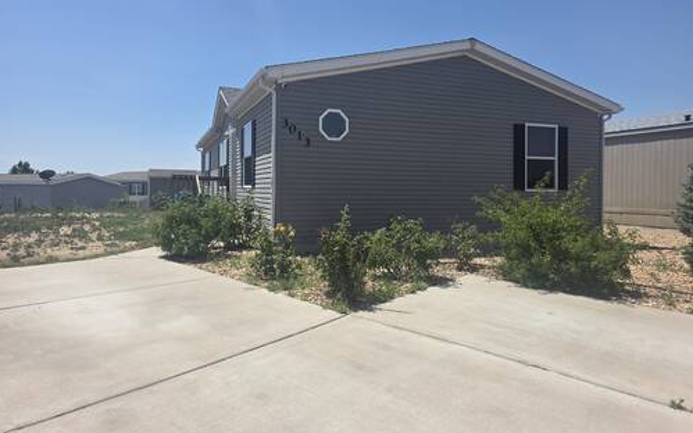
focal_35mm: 25
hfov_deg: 72.5
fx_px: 472
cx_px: 351
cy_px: 185
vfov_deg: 49.1
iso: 80
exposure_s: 1/7944
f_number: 1.7
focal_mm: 6.3
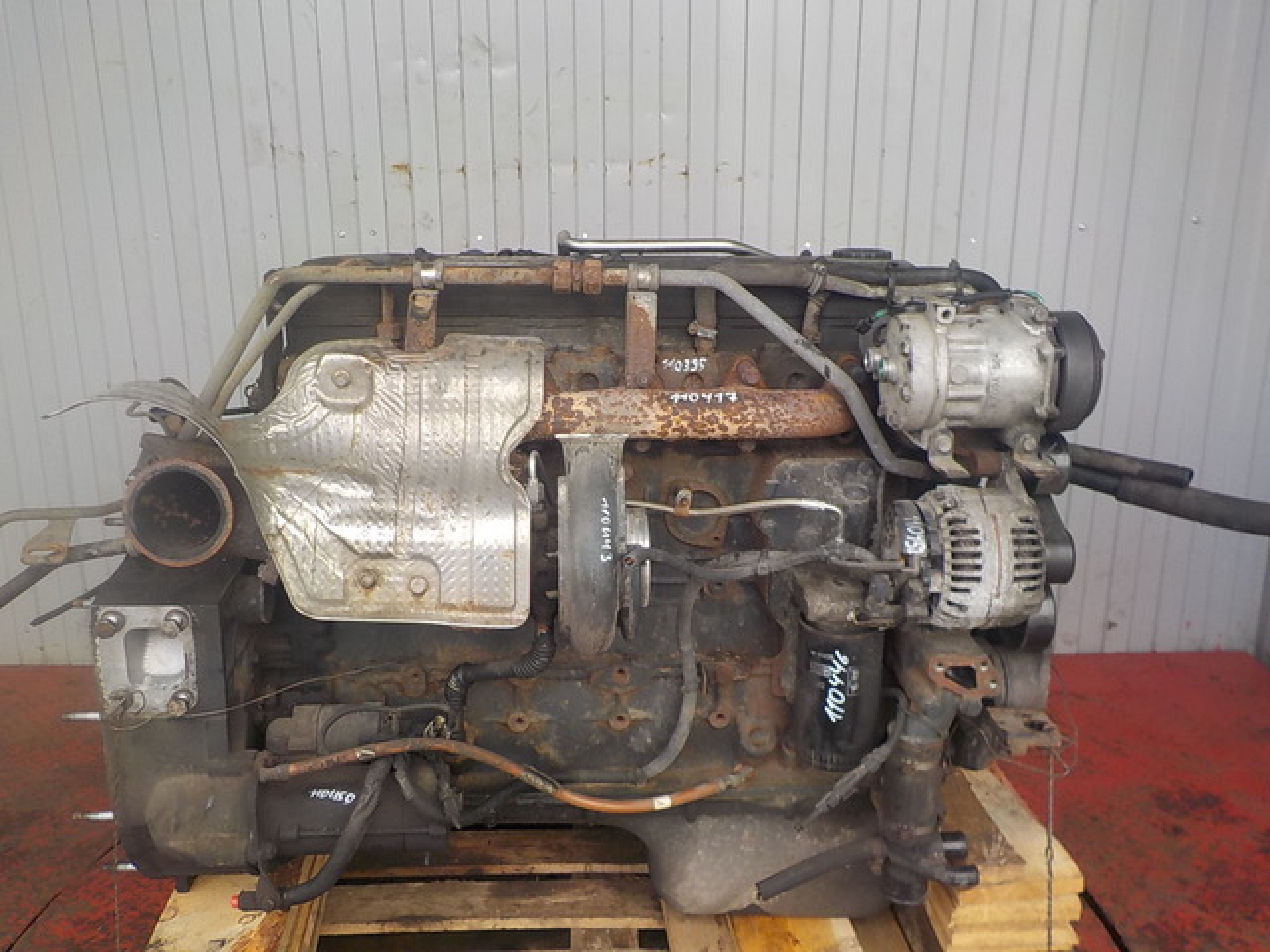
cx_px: 635
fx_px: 1101
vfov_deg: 46.8
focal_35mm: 30
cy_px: 476
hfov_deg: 60.0
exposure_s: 1/125
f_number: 3.3
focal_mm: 4.1
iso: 125
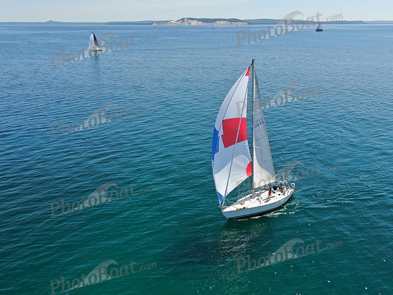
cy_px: 148
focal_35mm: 34
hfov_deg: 54.0
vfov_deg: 41.8
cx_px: 196
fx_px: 386
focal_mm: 5.82
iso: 100
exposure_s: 1/1000
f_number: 3.2
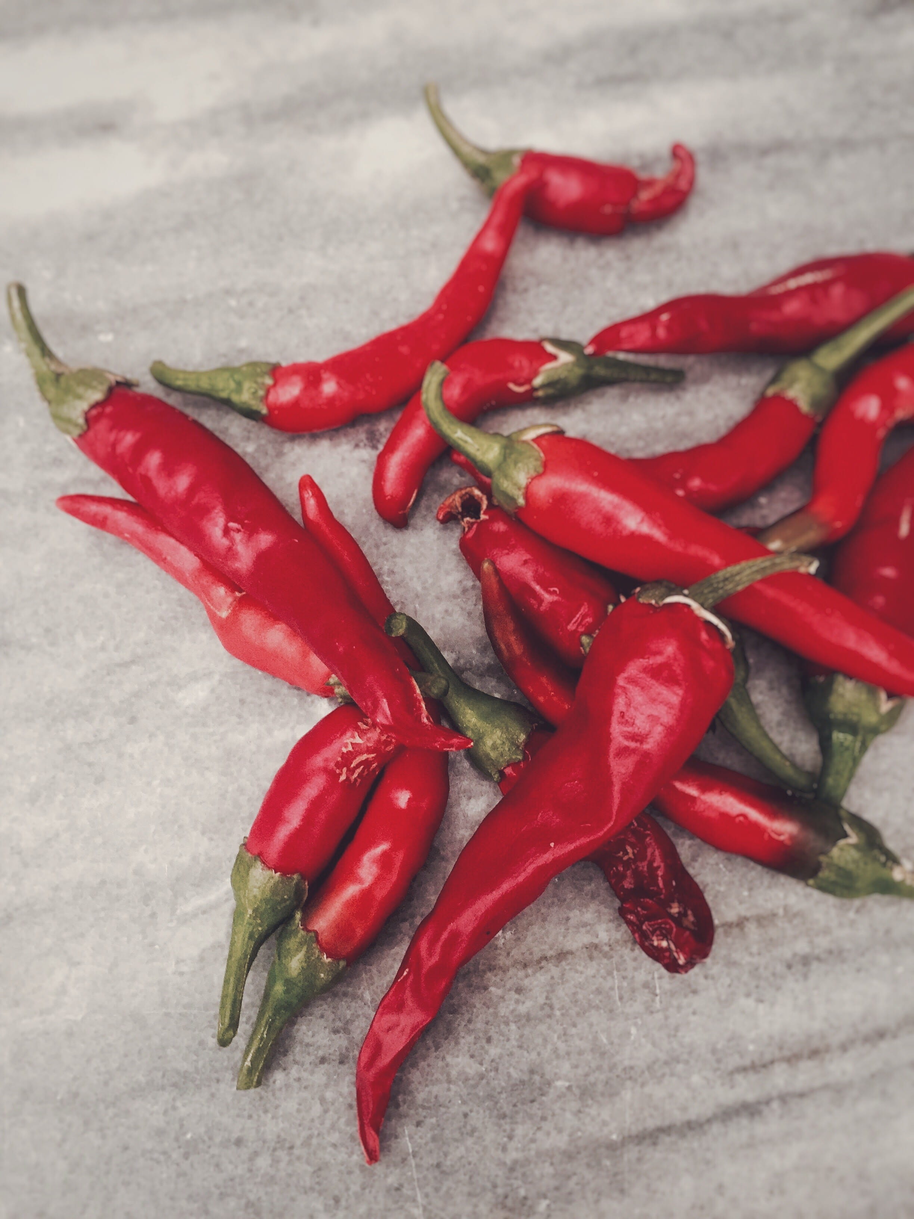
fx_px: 1021
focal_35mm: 29
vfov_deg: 61.7
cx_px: 457
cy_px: 610
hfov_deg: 48.2
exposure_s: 1/17
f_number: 2.2
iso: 250
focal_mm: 4.15
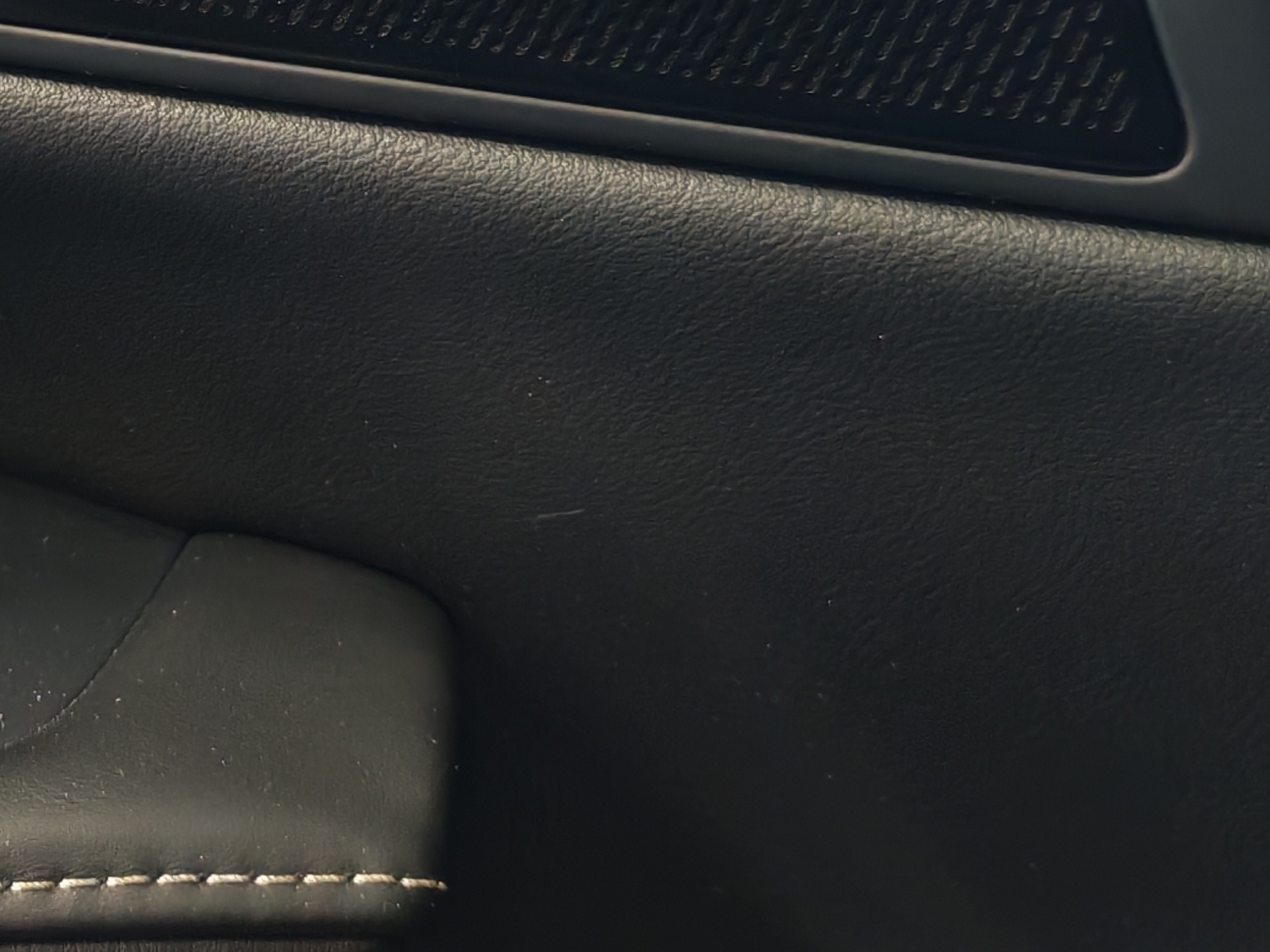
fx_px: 3486
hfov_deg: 19.7
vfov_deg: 15.0
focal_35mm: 95
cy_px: -217
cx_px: -148
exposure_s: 1/50
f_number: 1.9
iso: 1025
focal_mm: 6.12
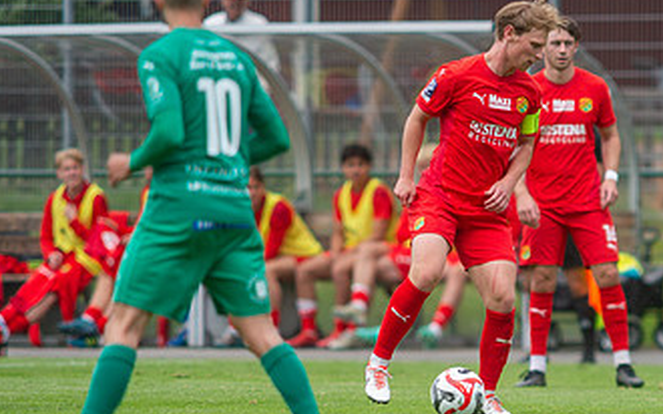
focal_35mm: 786
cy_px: 247
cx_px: 542
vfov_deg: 1.7
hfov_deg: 2.7
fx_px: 14197
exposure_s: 1/1600
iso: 360
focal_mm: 420
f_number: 4
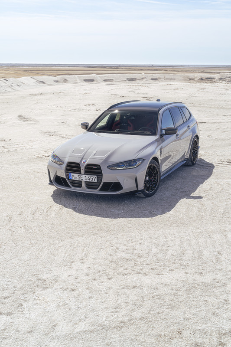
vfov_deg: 39.6
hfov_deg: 27.0
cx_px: 116
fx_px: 481
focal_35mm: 50
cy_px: 174
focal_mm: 50
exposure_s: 1/250
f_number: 4.5
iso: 100
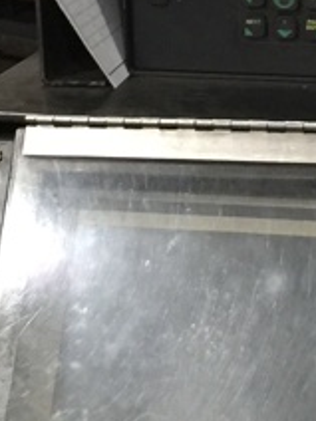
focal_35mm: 140
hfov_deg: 10.5
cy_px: 117
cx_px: 336
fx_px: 1704
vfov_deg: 14.1
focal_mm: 4.15
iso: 125
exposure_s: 1/8
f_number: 2.2
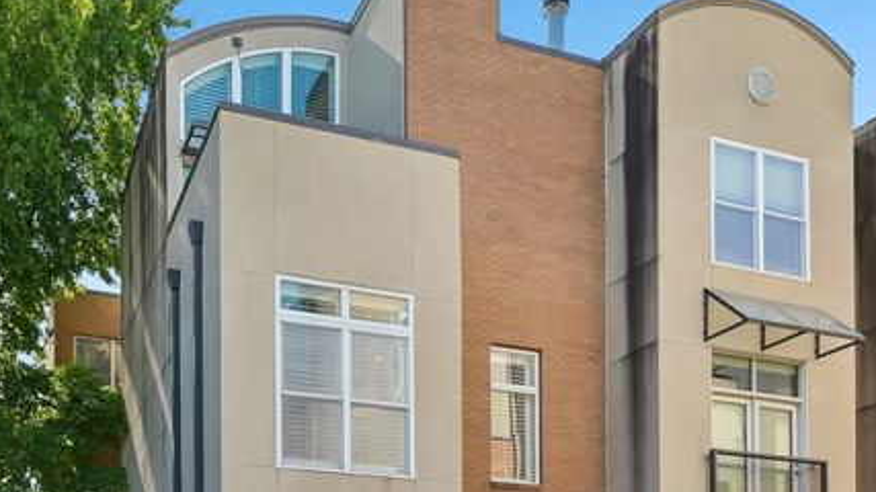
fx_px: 785
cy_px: 397
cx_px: 371
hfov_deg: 58.1
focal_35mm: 34
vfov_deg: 33.8
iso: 400
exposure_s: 1/320
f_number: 8
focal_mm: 21.5
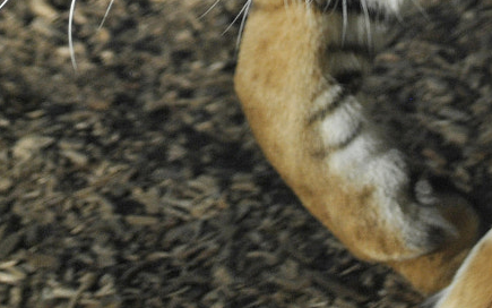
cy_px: -259
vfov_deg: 7.1
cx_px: 169
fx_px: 2414
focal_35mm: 180
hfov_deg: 11.6
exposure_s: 1/500
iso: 250
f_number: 4.8
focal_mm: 32
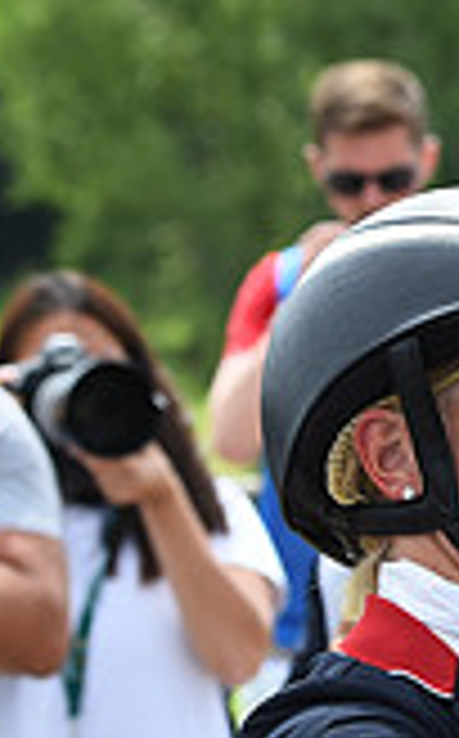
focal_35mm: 271
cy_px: 184
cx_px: 950
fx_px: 5443
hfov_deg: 4.7
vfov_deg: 7.7
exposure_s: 1/1000
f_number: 5
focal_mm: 75
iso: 220
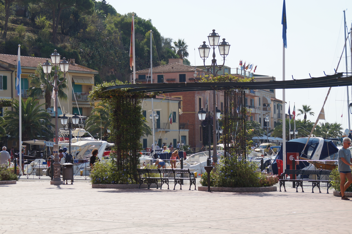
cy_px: 117
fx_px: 1026
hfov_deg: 19.5
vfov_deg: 13.0
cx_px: 176
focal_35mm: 105
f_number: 6.3
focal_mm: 70
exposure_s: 1/320
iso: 100
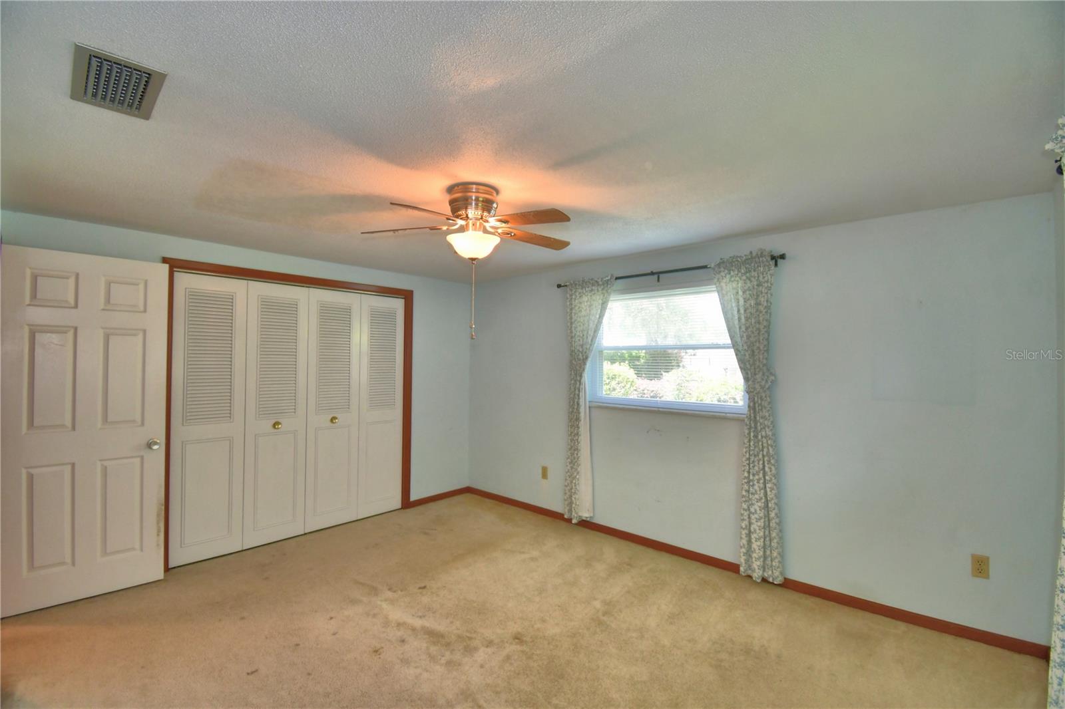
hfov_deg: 100.4
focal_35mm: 15
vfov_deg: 77.3
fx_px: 444
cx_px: 532
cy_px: 354
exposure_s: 1/30
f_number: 4.5
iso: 220
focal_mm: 10
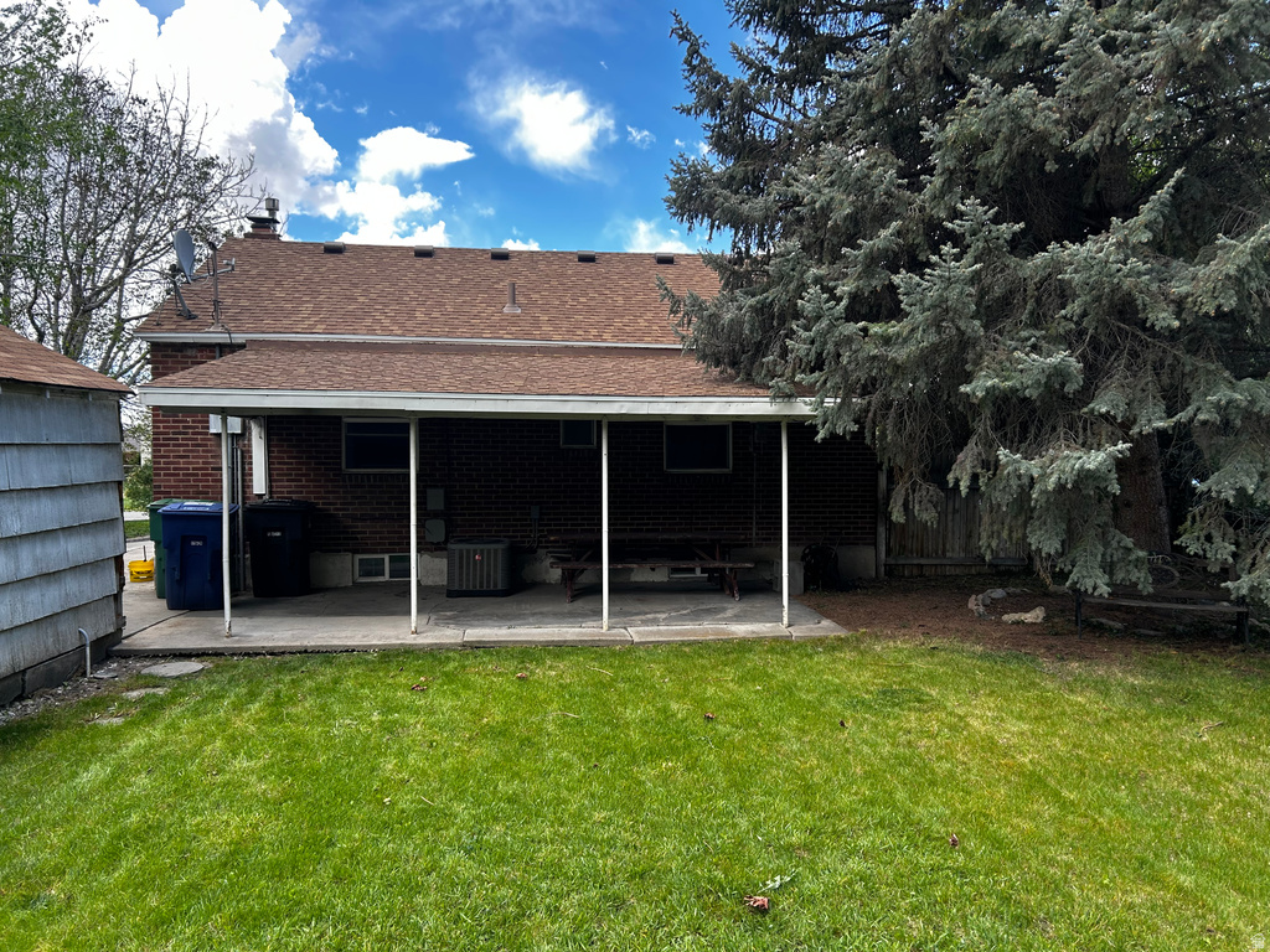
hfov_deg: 67.3
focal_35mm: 26
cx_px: 635
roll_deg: +0.0
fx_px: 954
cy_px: 476
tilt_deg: -1.3
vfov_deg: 53.1
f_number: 1.5
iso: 50
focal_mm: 5.7
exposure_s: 1/509
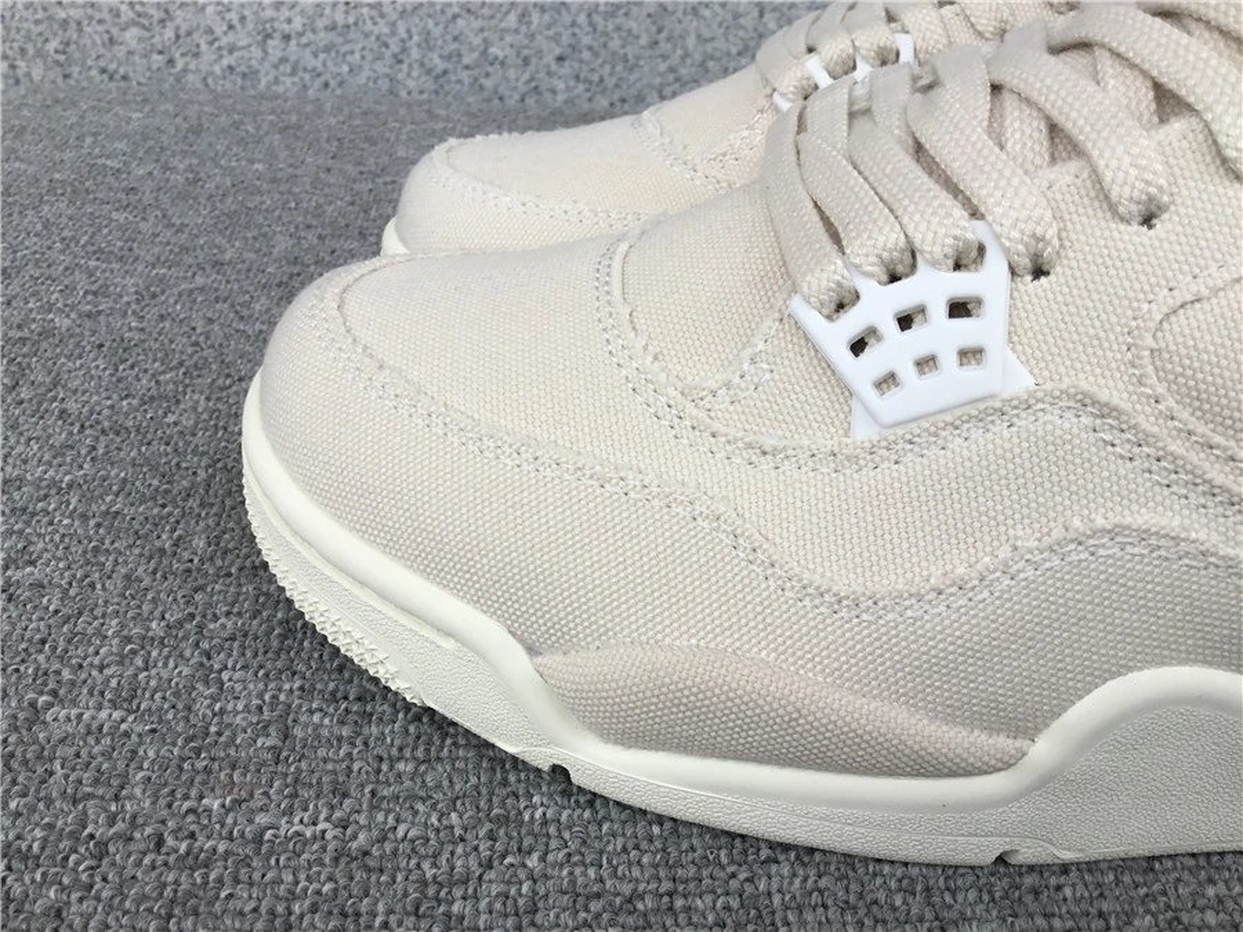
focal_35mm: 31
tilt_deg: -32.4
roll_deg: -4.0
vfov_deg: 45.4
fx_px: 1113
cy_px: 466
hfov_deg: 58.4
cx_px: 622
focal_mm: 3.3
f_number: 2.4
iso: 25
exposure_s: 1/702
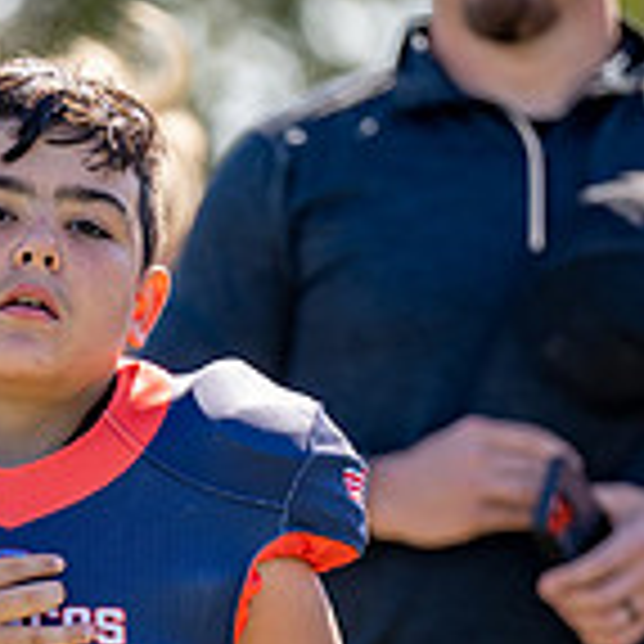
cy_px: 527
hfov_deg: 2.5
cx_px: -204
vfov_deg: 2.5
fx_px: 14776
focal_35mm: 702
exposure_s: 1/800
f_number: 2.8
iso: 100
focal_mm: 165
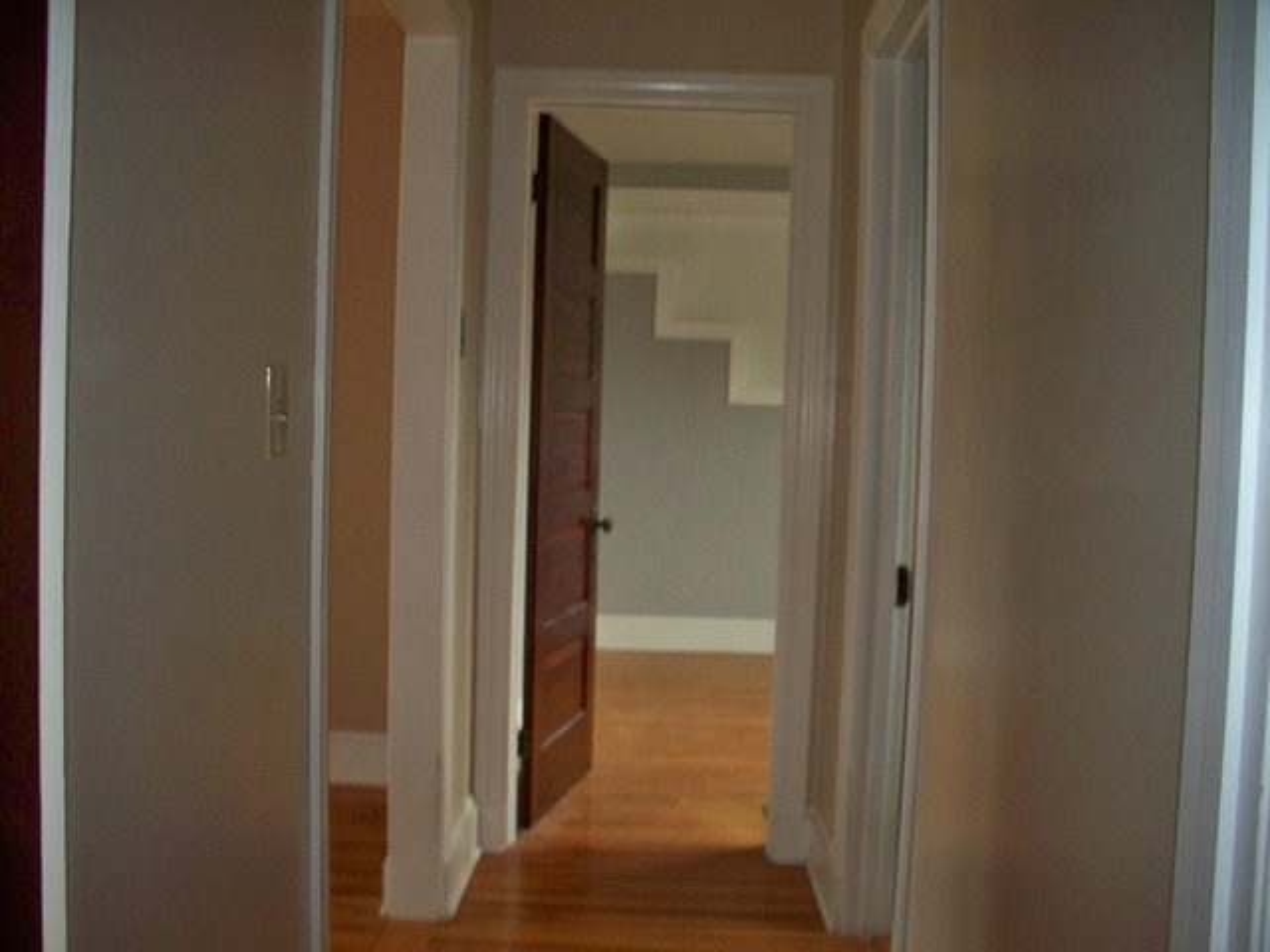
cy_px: 476
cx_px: 635
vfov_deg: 40.7
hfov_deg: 52.6
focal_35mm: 35
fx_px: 1284
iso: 200
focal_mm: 7.54
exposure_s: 1/30
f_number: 2.8
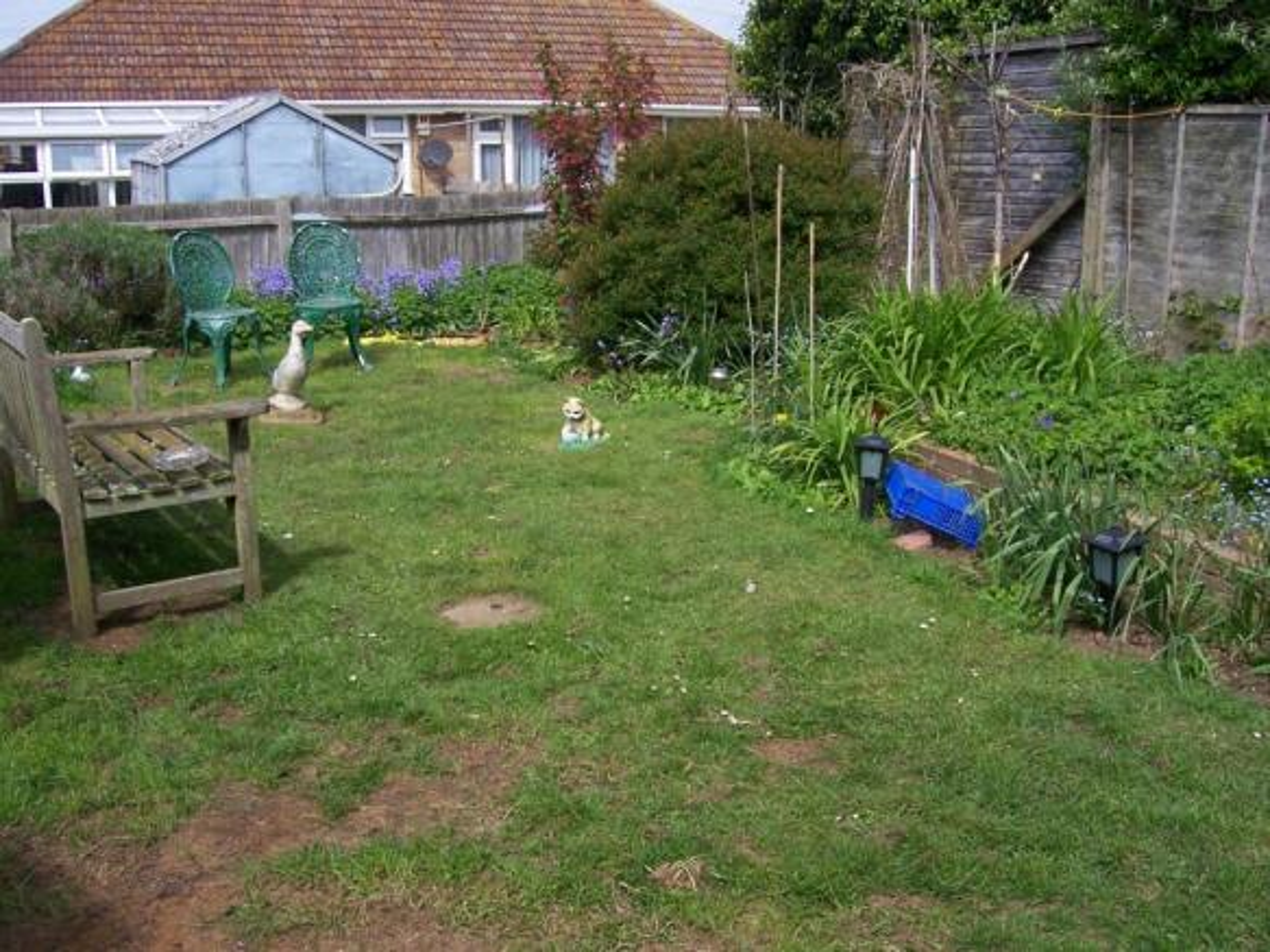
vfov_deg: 39.6
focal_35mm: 36
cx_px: 635
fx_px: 1321
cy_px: 476
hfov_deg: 51.4
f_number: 4.8
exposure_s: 1/500
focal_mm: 6
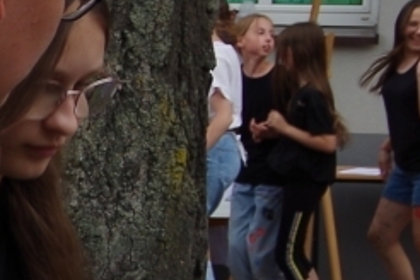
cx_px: -779
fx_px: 3068
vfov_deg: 5.2
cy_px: 268
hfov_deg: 7.1
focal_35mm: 263
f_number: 7.1
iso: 100
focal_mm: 24
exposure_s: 1/125
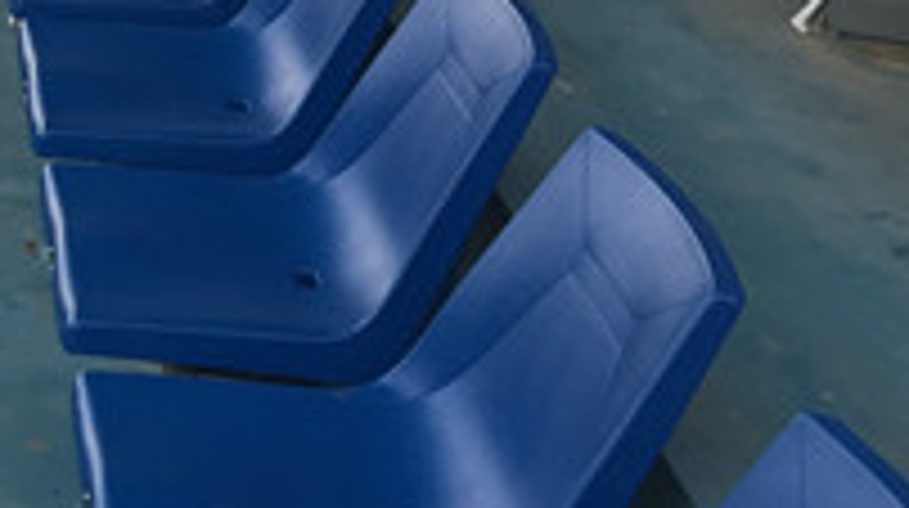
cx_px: -216
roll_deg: -6.3
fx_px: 2263
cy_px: -256
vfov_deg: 12.2
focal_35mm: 94
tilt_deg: -14.2
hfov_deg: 21.0
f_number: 2.2
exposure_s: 1/33
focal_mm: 4.15
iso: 32
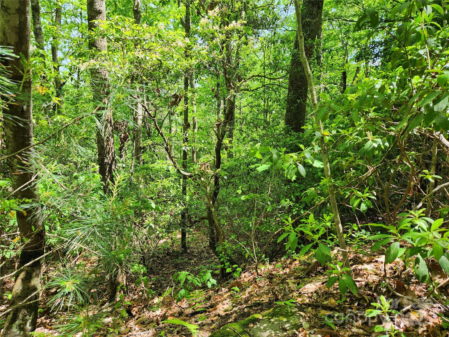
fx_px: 298
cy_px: 168
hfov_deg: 73.9
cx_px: 224
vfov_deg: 58.9
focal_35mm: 23
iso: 25
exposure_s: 1/180
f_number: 1.8
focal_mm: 5.4
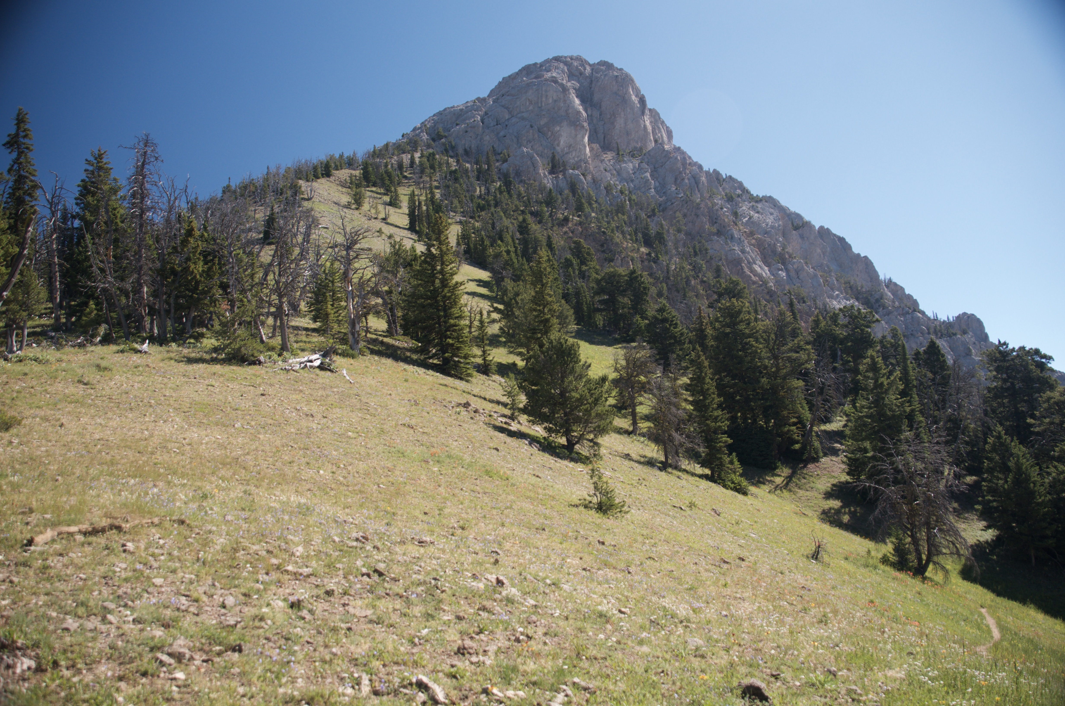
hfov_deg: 67.5
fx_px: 797
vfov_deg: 47.7
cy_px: 353
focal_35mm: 27
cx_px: 532
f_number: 4
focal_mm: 18
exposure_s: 1/400
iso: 200
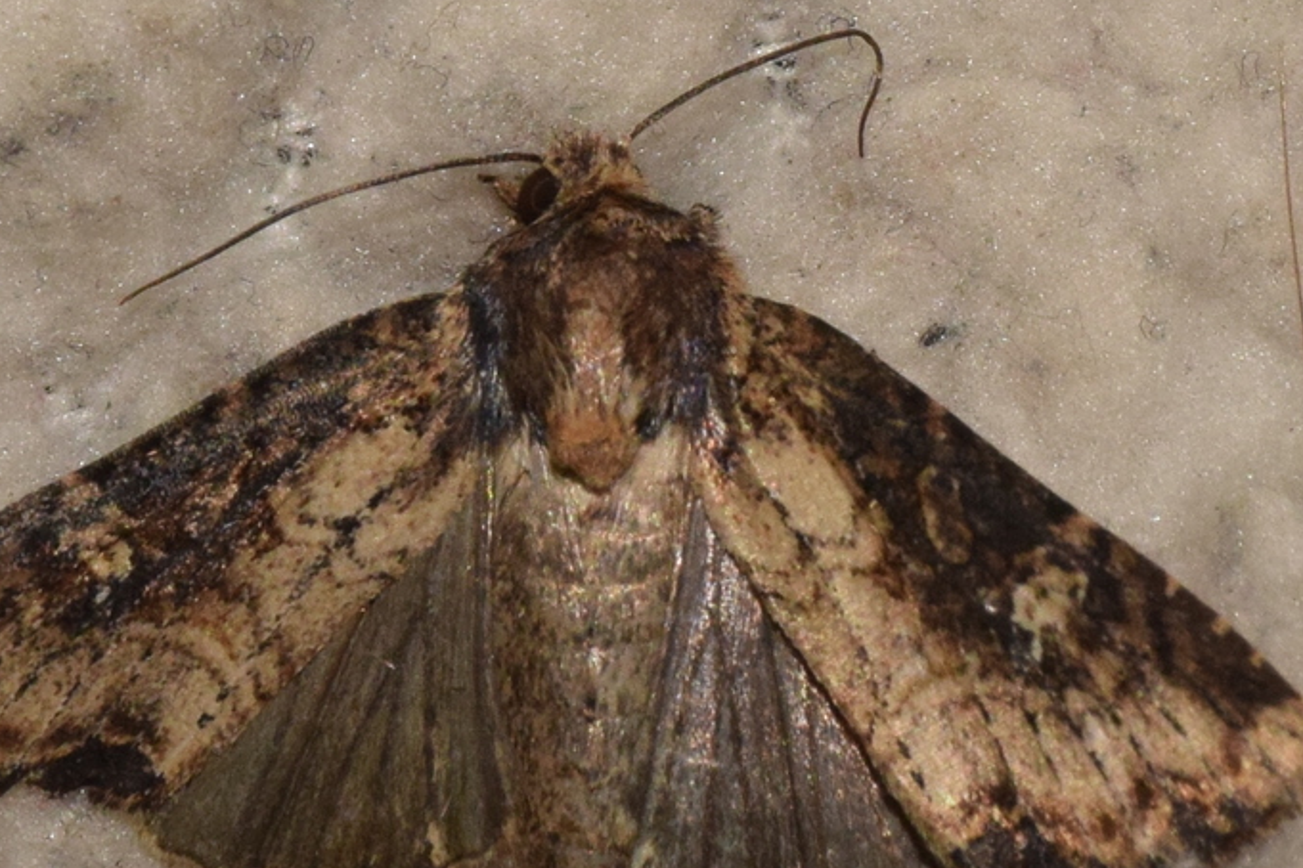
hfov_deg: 8.0
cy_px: 514
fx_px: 9337
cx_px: 584
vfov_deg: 5.3
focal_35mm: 258
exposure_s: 1/200
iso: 1000
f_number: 14
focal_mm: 122
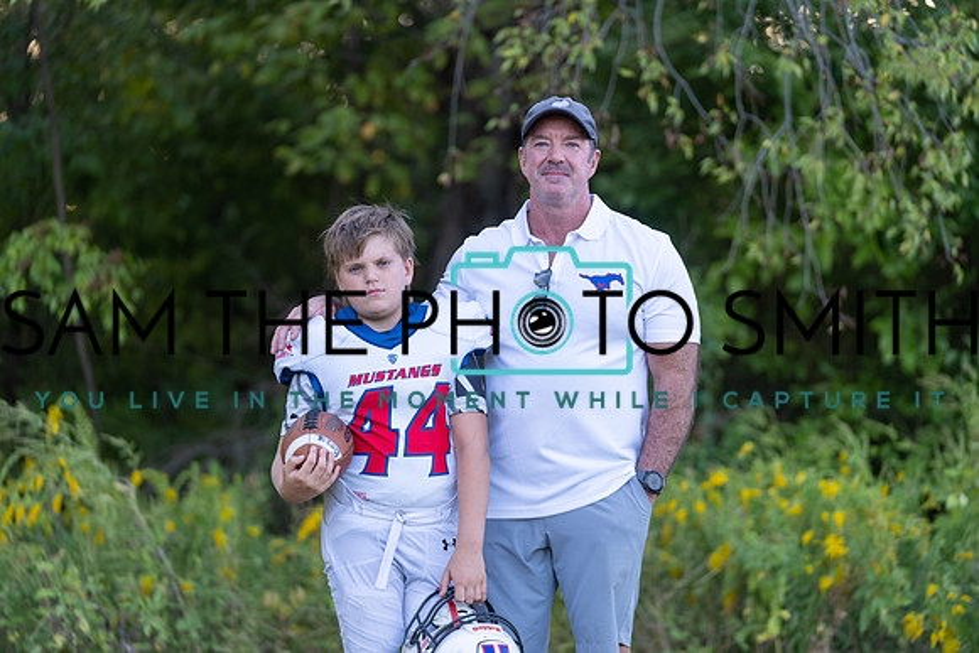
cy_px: 326
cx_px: 490
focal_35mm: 123
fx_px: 3346
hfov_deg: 16.6
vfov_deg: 11.2
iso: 250
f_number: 2.8
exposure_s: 1/320
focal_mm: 123
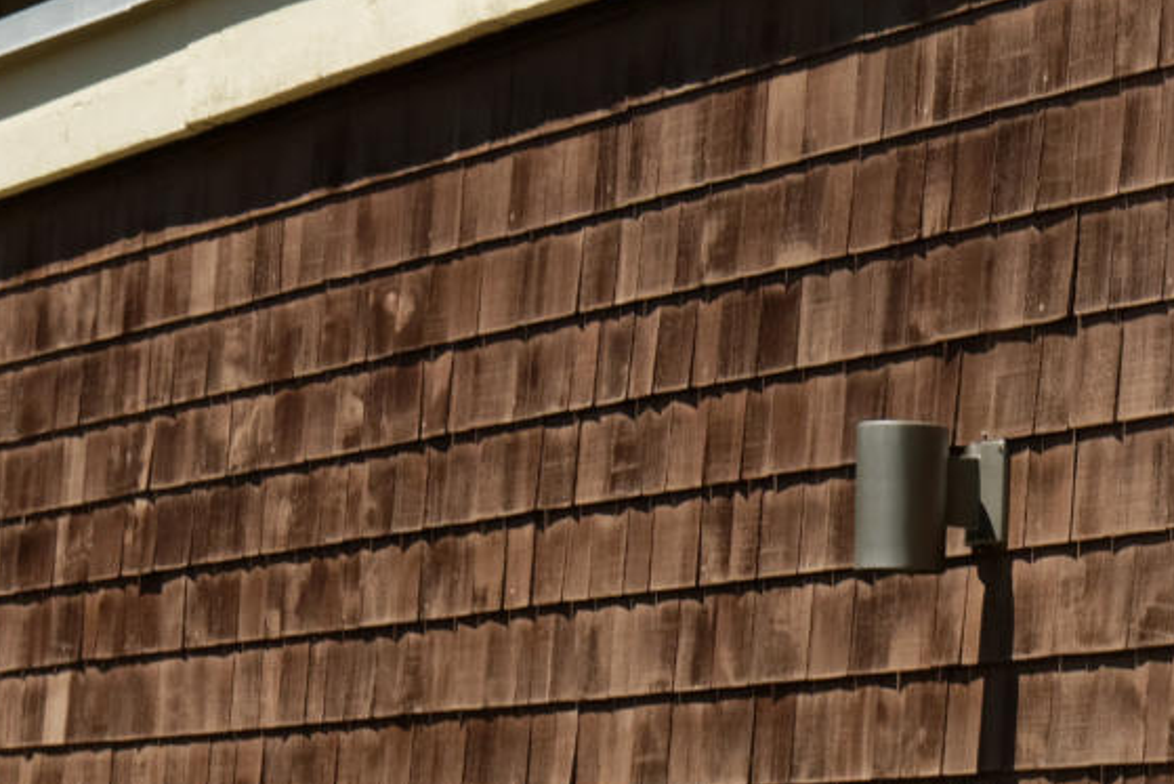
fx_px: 8057
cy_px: 582
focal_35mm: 247
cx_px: 1056
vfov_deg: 5.6
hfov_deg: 8.3
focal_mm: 46
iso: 200
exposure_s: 1/100
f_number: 9
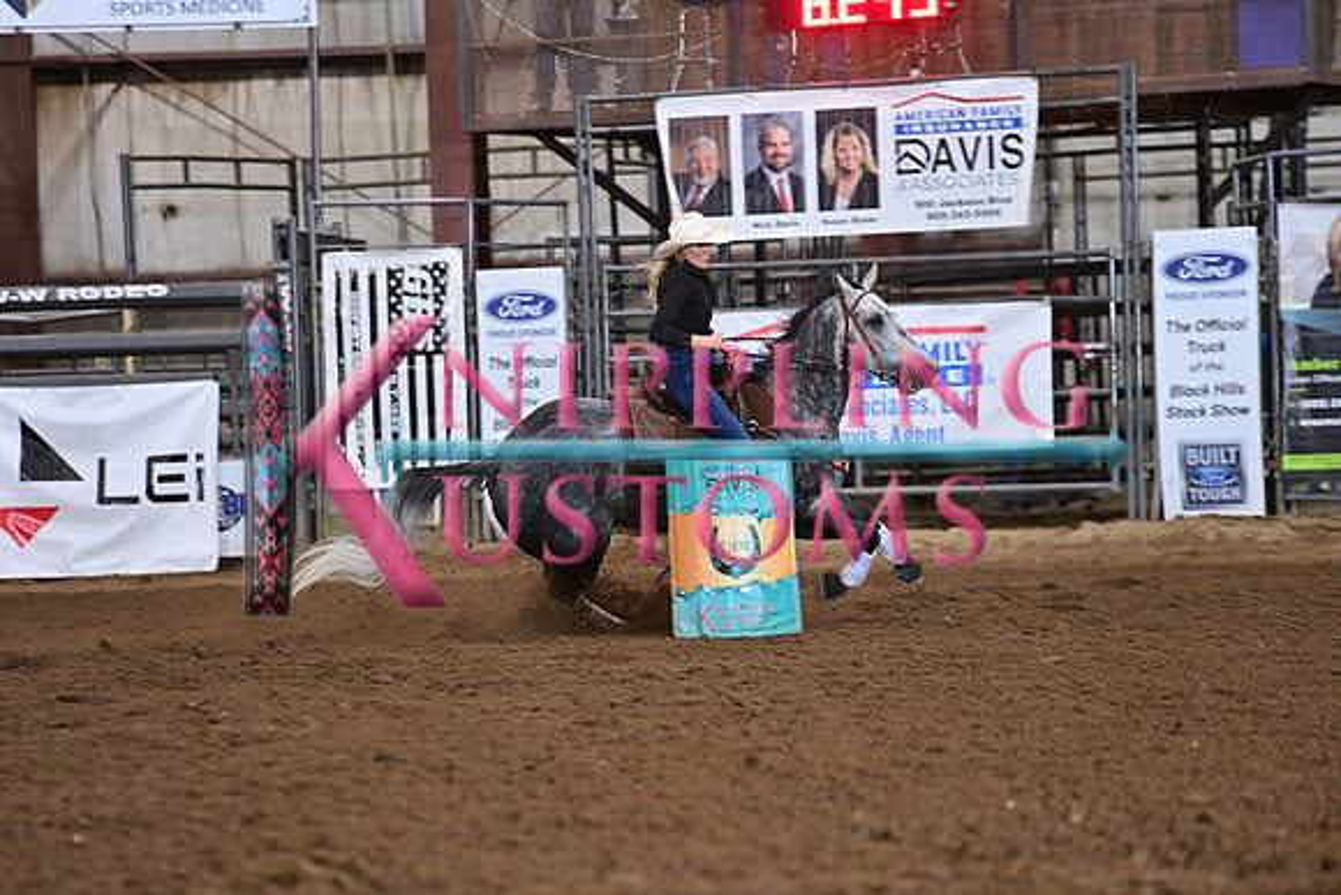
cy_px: 448
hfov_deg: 10.3
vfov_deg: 6.9
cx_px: 670
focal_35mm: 200
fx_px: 7451
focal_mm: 200
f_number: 3.5
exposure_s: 1/250
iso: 1600
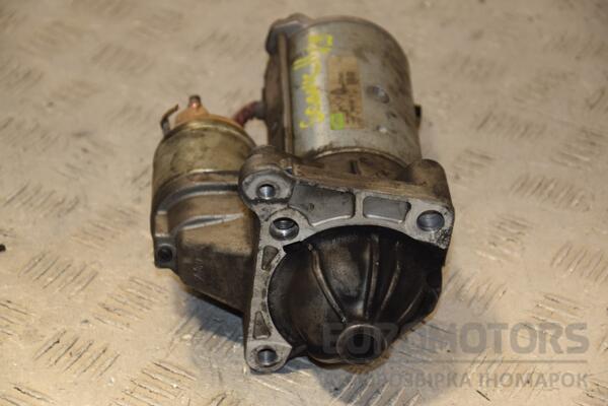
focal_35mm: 128
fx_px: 2153
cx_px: 304
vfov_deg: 10.8
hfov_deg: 16.1
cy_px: 203
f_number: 6.3
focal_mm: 85
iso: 800
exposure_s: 1/200
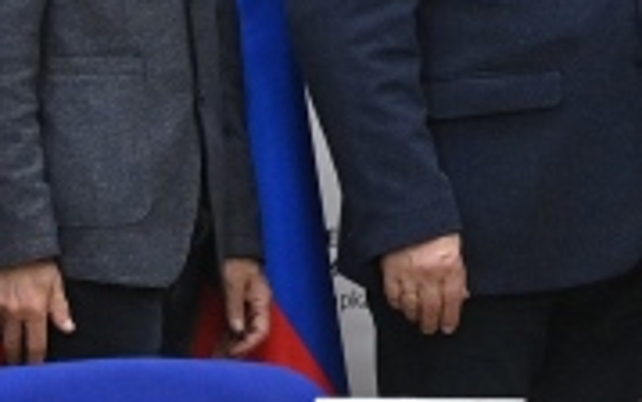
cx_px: 1155
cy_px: -275
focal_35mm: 477
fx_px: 8348
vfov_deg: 2.7
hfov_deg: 4.4
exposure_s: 1/320
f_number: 3.5
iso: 2000
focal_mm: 82
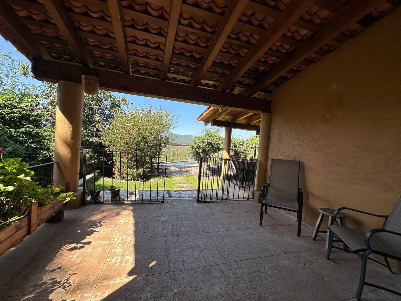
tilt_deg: -2.2
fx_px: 162
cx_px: 200
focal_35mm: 14
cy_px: 150
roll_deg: -6.0
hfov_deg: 102.1
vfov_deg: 85.7
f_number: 2.2
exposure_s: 1/399
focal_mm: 2.22
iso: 40
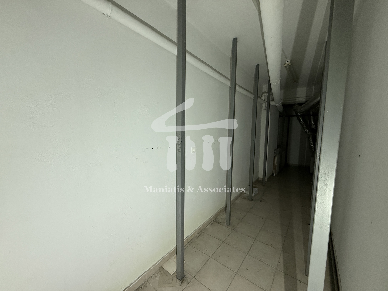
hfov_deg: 102.1
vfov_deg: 85.7
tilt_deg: -5.5
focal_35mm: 14
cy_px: 146
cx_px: 194
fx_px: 157
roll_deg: -0.9
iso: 320
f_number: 2.2
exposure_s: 1/75
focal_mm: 2.22
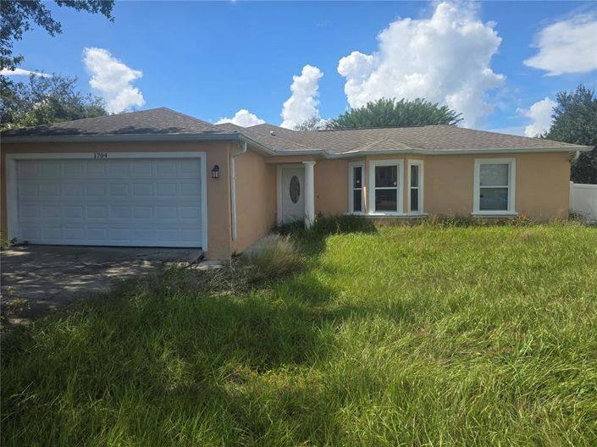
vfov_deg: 58.8
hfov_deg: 74.0
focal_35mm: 23
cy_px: 224
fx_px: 396
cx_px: 298
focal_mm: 6.3
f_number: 1.7
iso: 12
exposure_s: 1/820
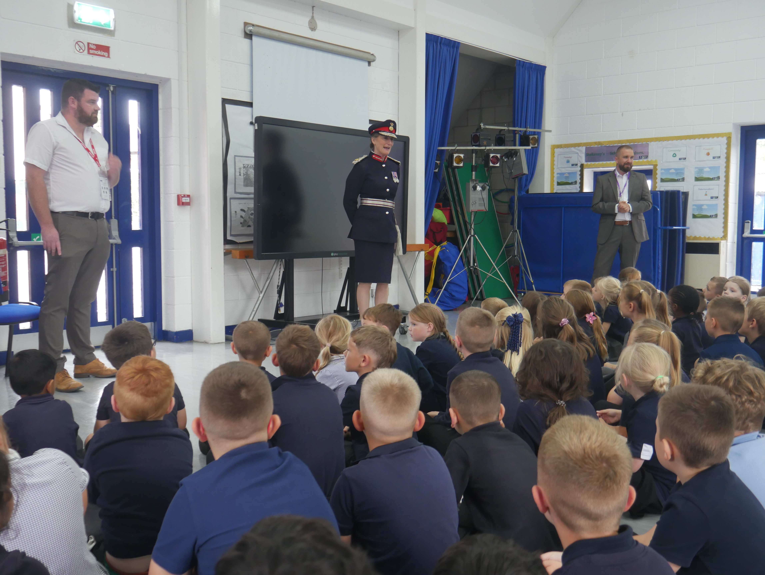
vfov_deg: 37.7
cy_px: 288
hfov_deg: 49.0
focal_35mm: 38
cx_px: 382
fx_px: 840
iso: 640
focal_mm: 19
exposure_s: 1/60
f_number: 4.1
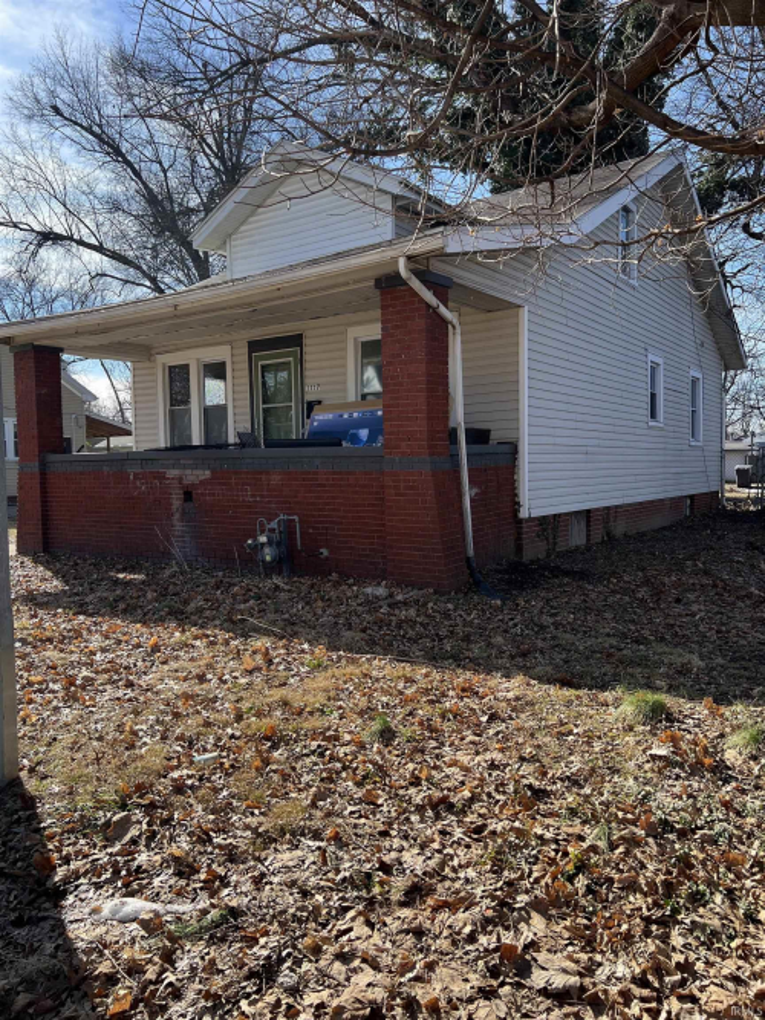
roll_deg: +1.2
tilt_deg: -2.3
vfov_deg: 67.3
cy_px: 510
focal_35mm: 26
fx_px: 766
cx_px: 382
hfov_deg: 53.0
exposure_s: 1/1575
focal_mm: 5.7
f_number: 1.5
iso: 50
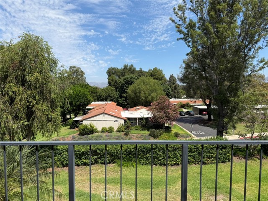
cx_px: 134
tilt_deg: -4.0
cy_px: 100
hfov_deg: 71.6
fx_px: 186
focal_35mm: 24
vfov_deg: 56.8
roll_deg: -0.2
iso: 80
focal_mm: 6.76
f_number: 1.78
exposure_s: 1/4167
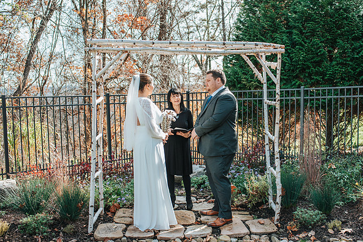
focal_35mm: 43
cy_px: 121
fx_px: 434
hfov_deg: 45.1
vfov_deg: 31.2
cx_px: 217
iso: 560
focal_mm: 35
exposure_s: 1/1250
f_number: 3.5
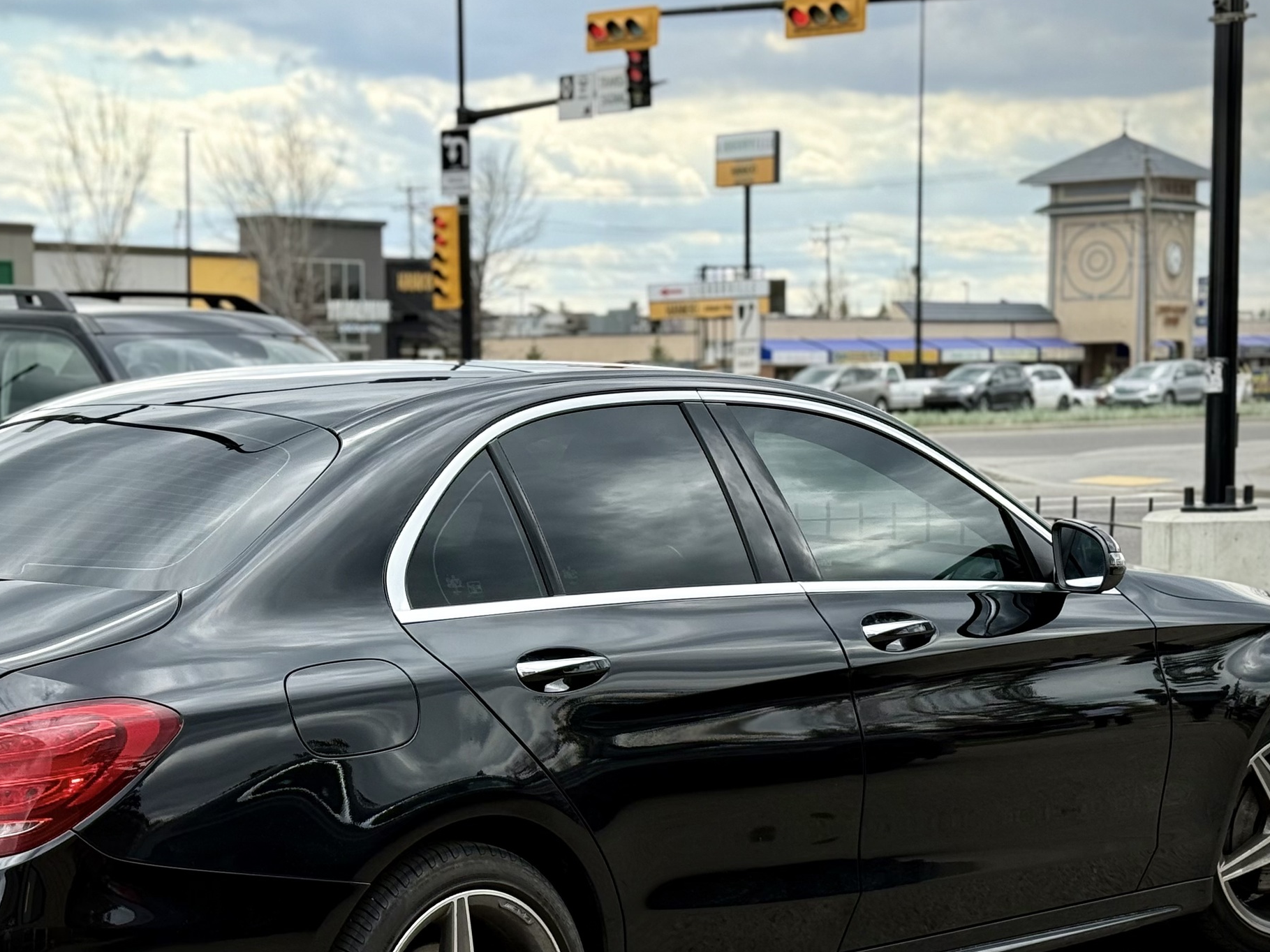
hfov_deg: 25.5
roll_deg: +1.0
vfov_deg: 19.3
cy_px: 702
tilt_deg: -5.8
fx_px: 2788
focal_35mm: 76
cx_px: 428
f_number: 1.78
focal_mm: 6.76
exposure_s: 1/1353
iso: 64
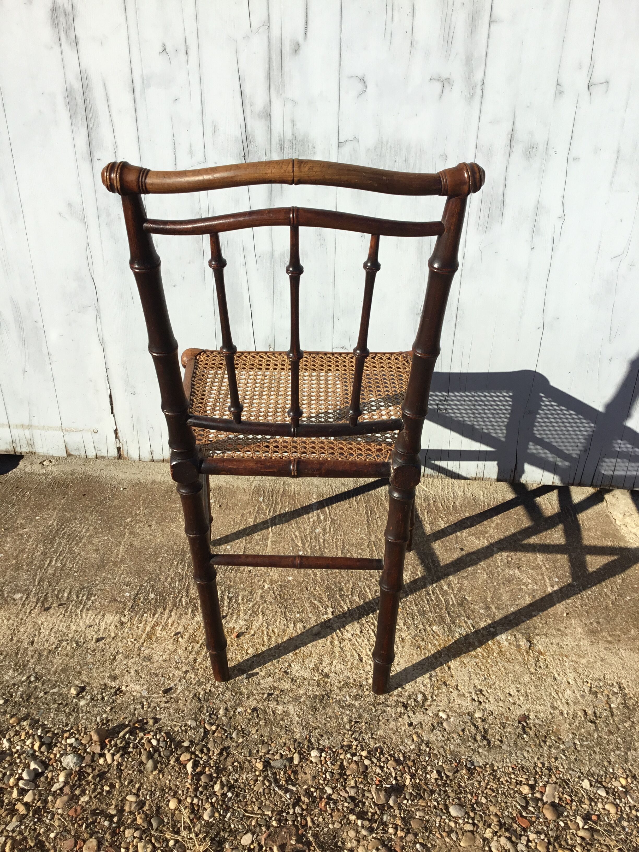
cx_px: 320
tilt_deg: -28.8
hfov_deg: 45.4
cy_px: 426
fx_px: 763
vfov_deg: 58.4
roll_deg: -0.8
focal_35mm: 31
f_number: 2.4
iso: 25
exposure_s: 1/1481
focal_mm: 3.3
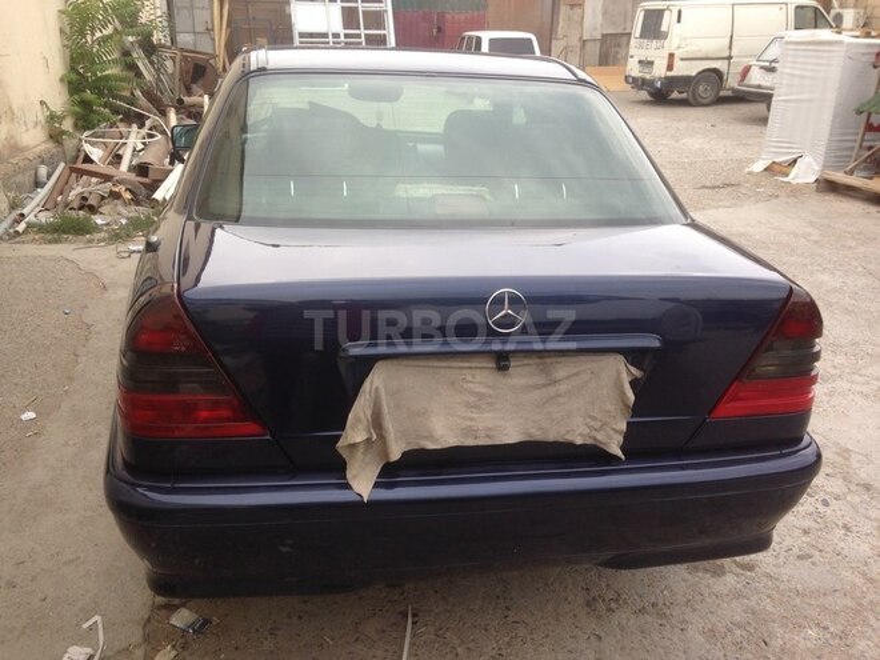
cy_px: 330
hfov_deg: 55.4
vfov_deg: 42.9
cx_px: 440
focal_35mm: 33
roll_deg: -0.6
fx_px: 839
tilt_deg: -20.1
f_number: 2.4
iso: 50
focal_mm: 4.12
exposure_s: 1/133
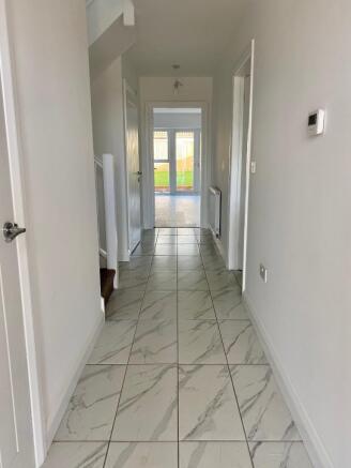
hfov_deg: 53.1
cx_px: 176
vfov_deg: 67.3
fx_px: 351
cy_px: 234
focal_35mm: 26
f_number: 1.8
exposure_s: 1/122
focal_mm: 4.25
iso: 50
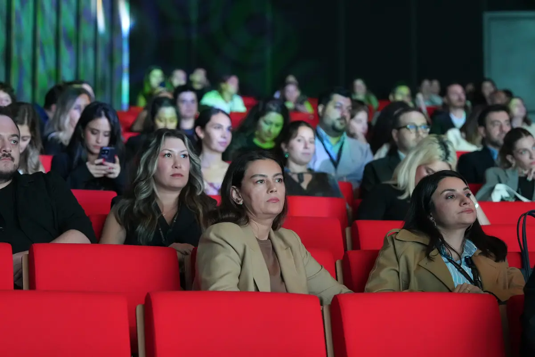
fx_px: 1560
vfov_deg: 13.0
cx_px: 268
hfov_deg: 19.5
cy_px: 178
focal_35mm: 105
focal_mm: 70
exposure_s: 1/100
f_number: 2.8
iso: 4000
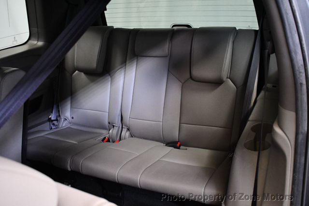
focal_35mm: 36
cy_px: 103
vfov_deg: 36.8
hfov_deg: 53.2
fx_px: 309
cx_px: 154
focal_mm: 24
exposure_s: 1/60
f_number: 4
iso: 4000
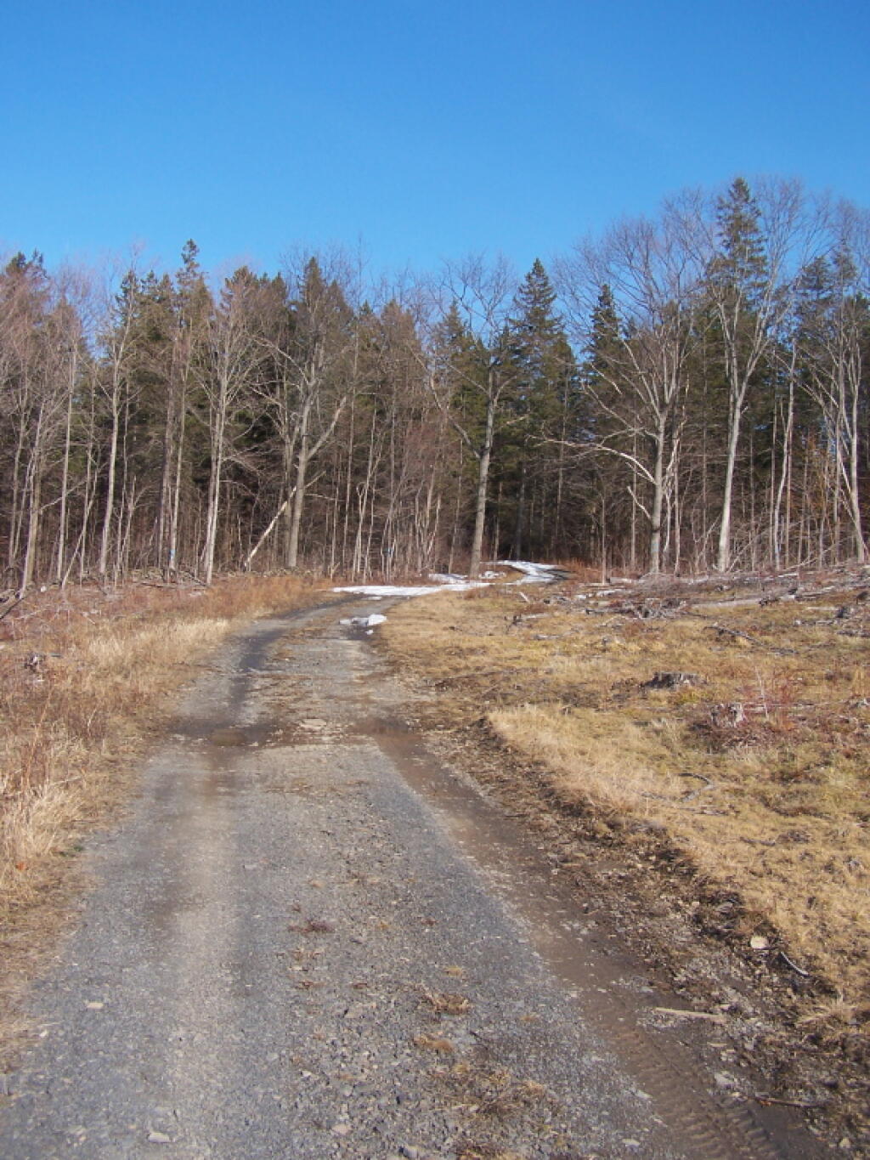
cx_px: 435
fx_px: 1273
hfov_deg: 37.7
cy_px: 580
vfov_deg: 49.0
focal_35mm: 38
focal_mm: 6.3
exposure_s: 1/800
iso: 80
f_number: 4
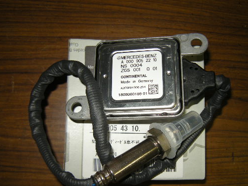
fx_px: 258
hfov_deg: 51.3
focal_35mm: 36
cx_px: 133
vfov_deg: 39.4
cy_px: 112
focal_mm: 4.7
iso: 64
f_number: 2.8
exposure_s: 1/30
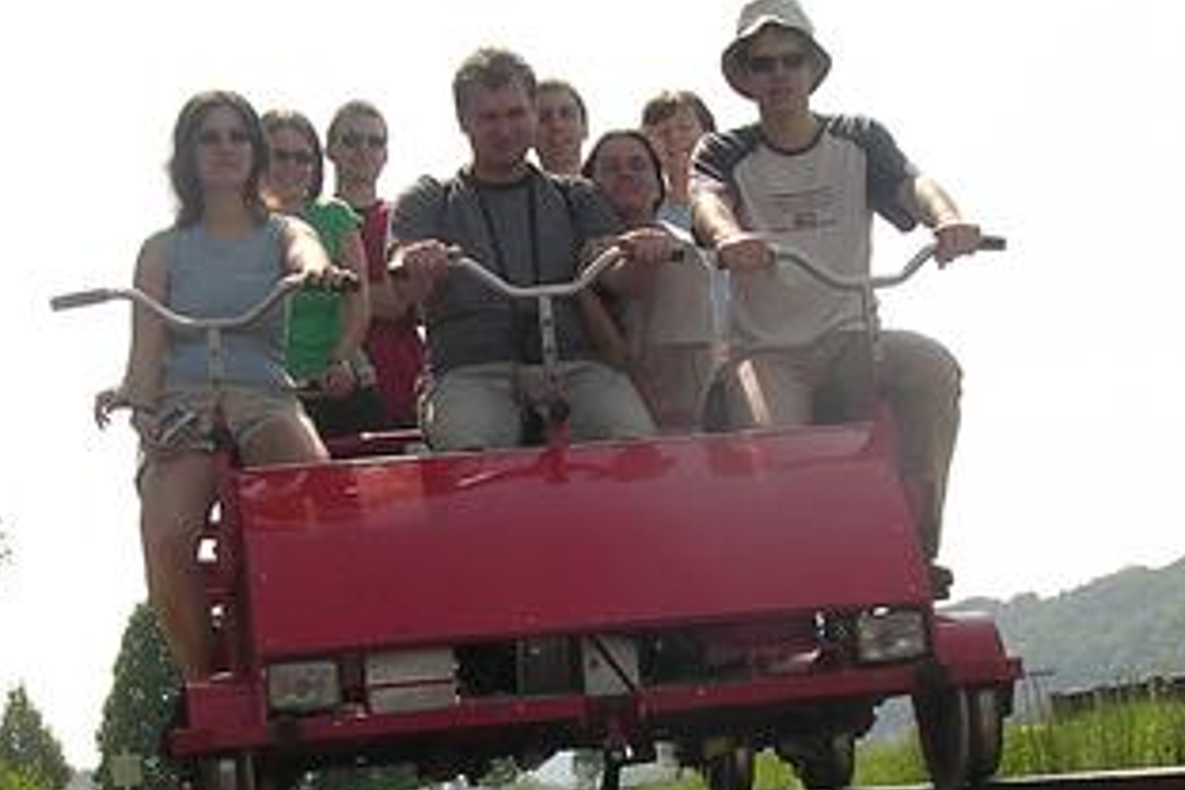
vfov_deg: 16.5
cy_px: 786
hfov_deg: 25.0
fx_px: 2666
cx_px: 509
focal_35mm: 81
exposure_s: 1/298
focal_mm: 5.8
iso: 100
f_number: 5.6
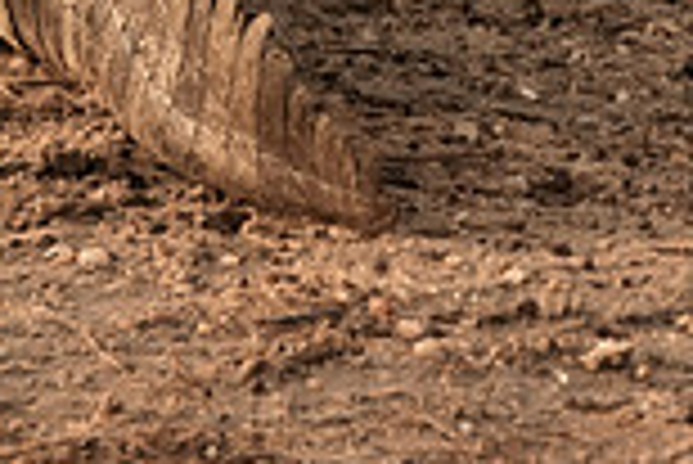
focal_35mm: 1693
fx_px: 32620
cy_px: -306
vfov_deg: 0.8
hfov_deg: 1.2
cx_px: 414
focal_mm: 300
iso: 1600
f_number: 18
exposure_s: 1/160
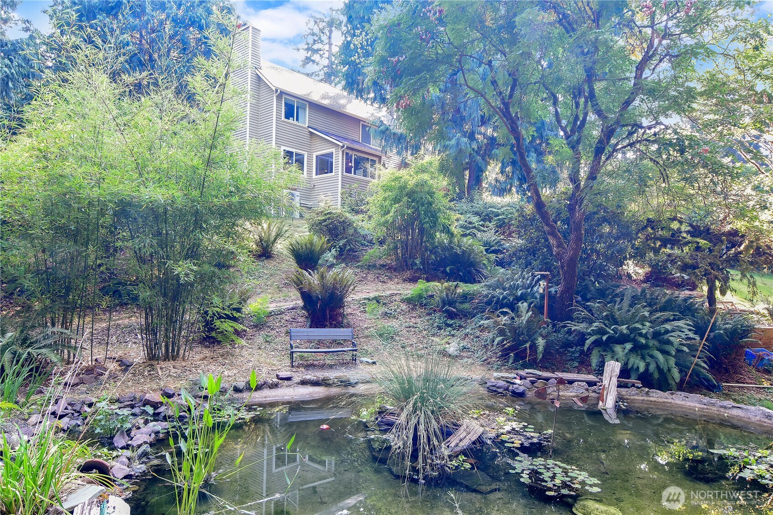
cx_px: 386
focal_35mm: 21
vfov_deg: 59.5
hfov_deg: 81.2
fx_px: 451
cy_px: 258
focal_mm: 14
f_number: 11
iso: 125
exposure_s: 1/2.5
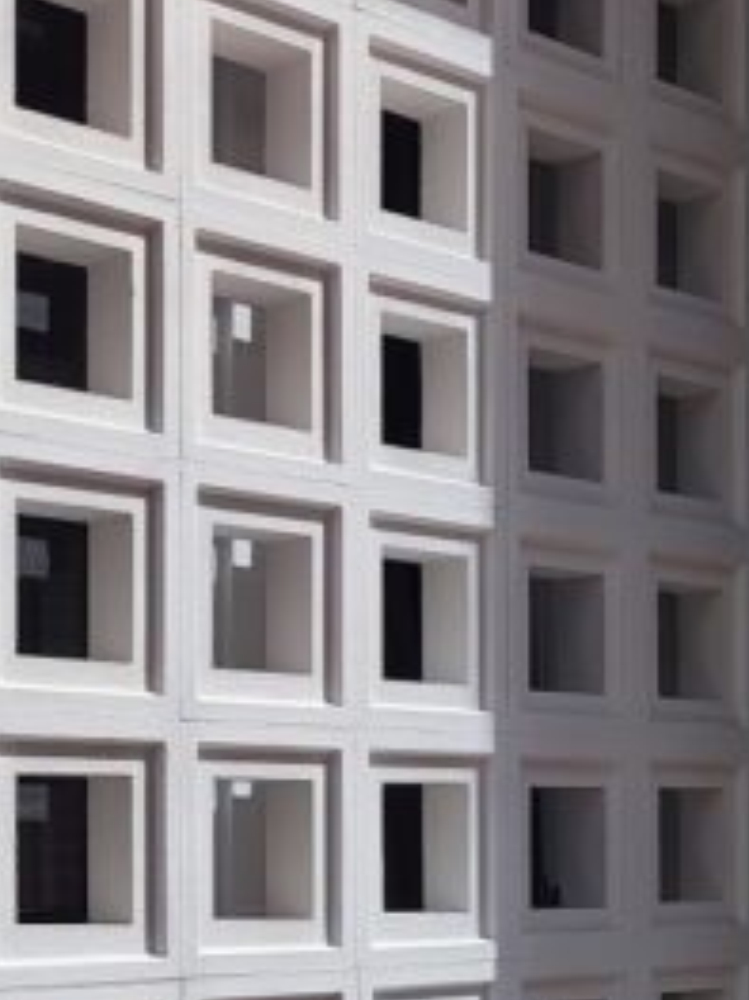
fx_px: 1935
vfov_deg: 28.3
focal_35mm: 67
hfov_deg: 20.8
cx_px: -97
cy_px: 816
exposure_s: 1/824
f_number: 1.9
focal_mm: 6.04
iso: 50
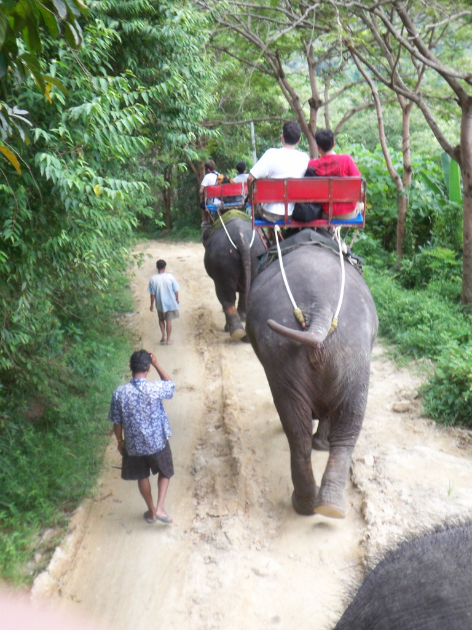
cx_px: 236
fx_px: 709
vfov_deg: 47.9
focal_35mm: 39
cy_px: 315
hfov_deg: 36.8
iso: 50
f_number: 3.9
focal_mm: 6.4
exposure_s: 1/50
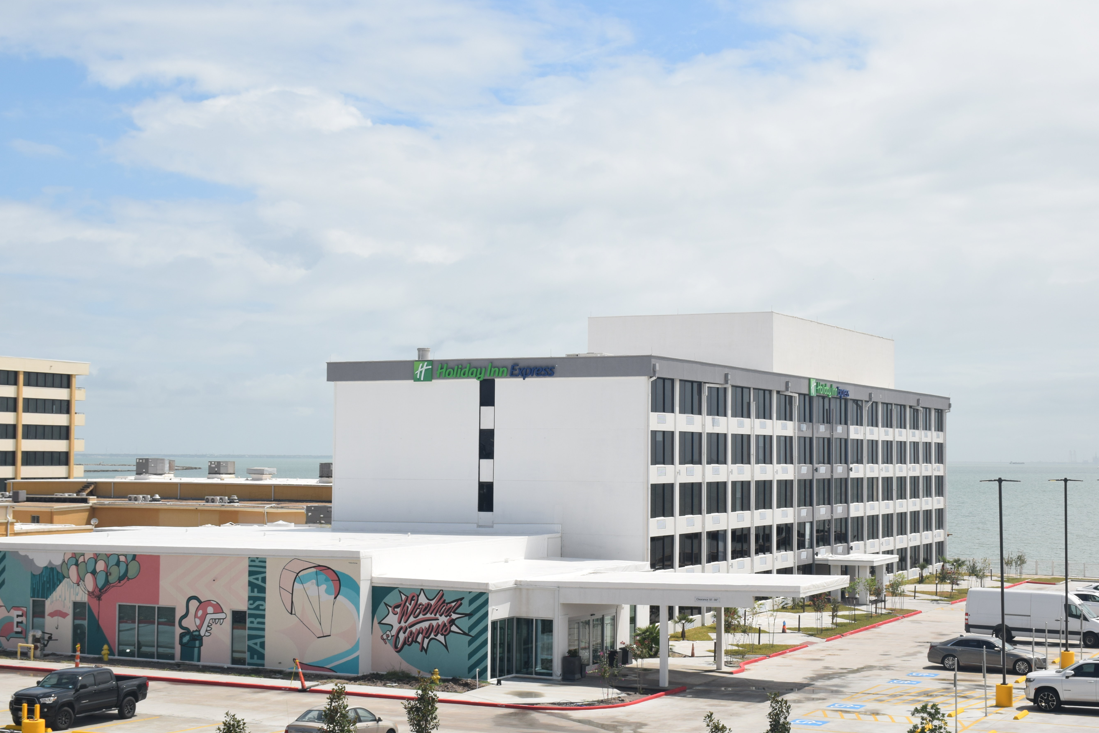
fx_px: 1648
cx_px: 558
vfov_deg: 25.1
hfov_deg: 36.9
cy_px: 349
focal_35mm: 54
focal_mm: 32
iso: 200
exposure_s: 1/500
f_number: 11
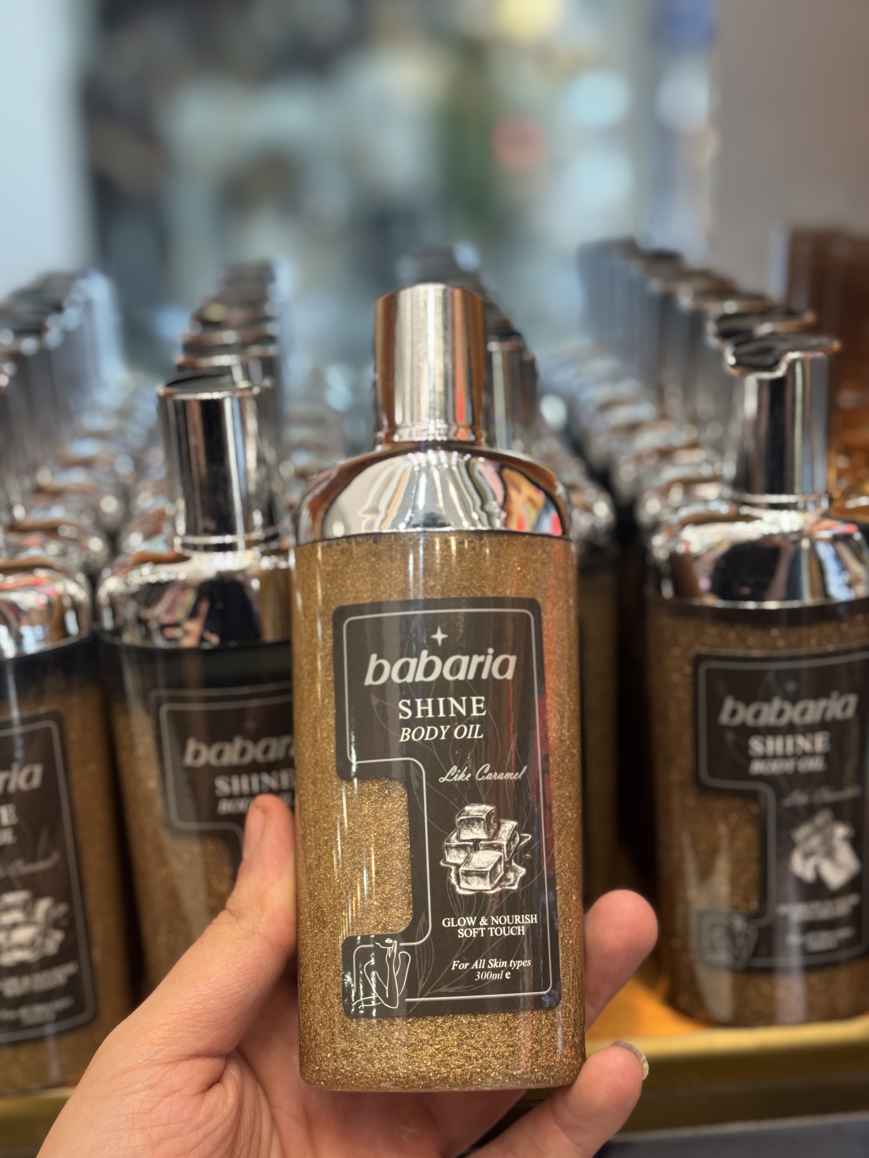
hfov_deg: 30.3
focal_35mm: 48
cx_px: 434
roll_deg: +2.7
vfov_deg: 39.7
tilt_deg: -16.4
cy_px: 579
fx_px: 1607
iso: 50
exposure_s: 1/100
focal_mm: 6.76
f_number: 1.78
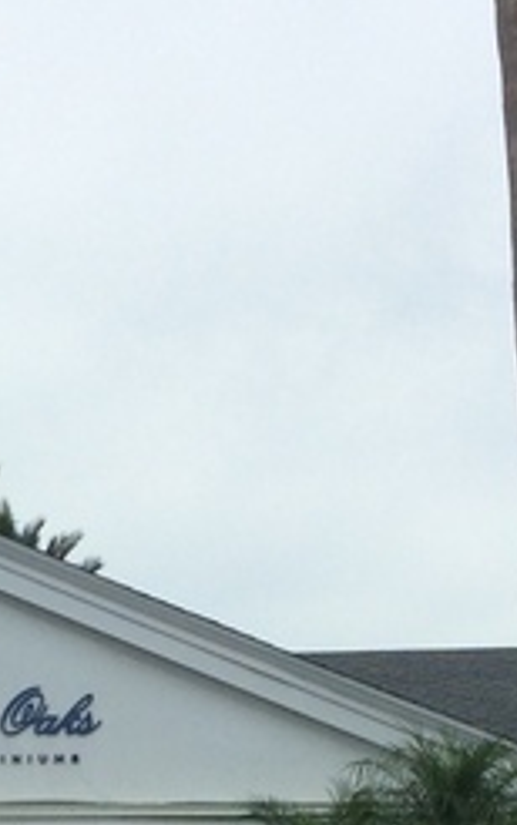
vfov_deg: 18.0
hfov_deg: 11.9
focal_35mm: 110
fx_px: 2477
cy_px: 976
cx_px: 107
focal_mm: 3.3
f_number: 2.4
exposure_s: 1/2045
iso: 32
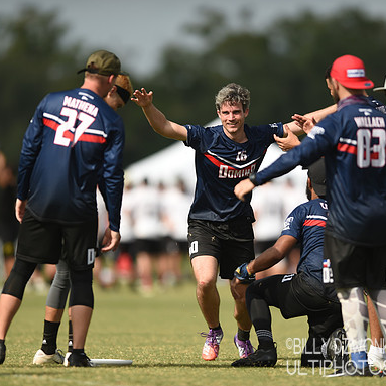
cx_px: 222
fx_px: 6485
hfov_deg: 3.4
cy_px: 192
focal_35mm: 514
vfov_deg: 3.4
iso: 160
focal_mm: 400
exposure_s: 1/4000
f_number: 2.8
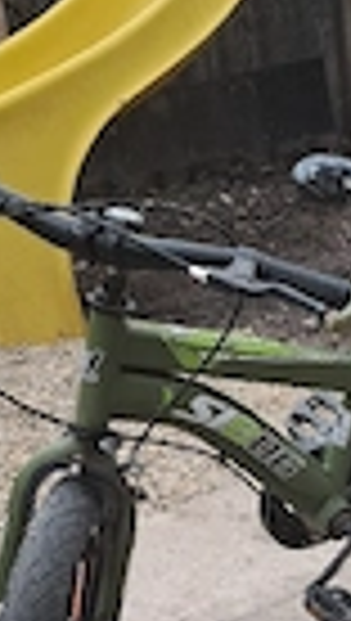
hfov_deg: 13.9
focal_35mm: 85
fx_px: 1401
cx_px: 423
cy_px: 670
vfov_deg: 23.5
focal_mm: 4
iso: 50
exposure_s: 1/154
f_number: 1.8
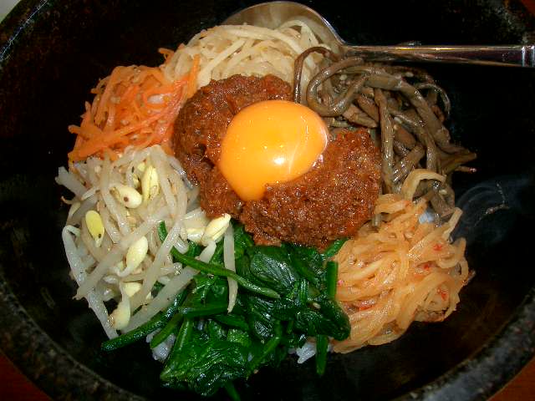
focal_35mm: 35
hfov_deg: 52.6
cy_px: 200
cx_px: 268
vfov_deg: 40.7
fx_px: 541
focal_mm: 5.8
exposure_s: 1/40
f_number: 2.6
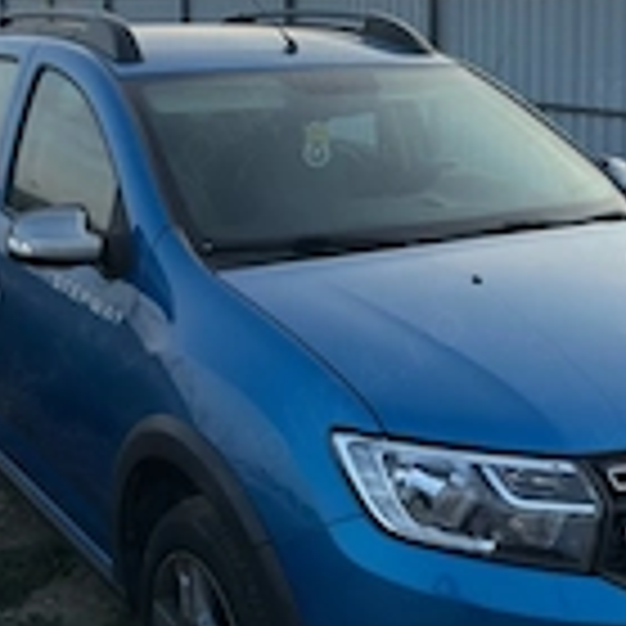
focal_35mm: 61
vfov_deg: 27.5
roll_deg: -0.3
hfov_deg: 28.0
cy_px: 117
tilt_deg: -4.9
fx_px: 1248
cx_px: 410
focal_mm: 6.76
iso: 64
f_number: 1.78
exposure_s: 1/2141
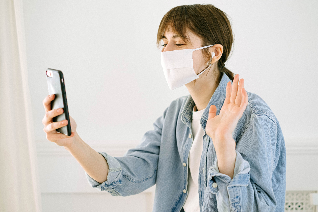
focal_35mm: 53
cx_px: 159
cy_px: 106
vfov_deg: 25.5
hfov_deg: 37.5
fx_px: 468
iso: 640
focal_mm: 35
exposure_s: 1/500
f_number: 2
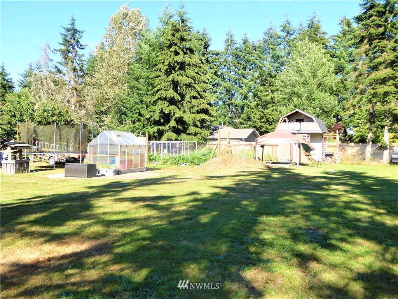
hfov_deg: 56.8
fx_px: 368
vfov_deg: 44.2
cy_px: 150
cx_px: 199
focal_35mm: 32
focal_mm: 5.4
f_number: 3.5
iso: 160
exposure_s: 1/320
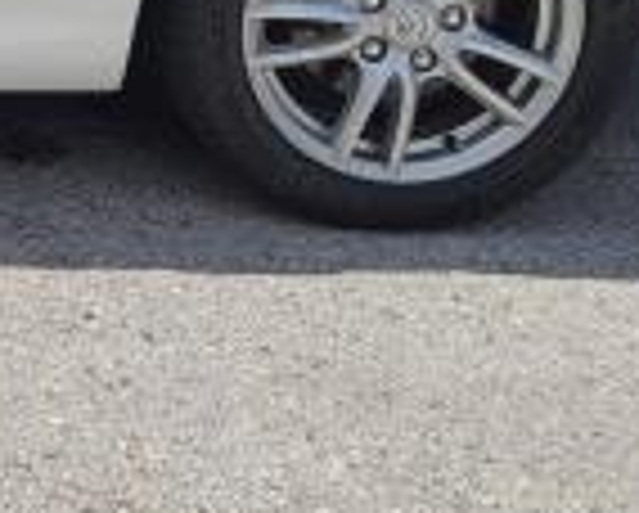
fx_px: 2159
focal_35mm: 114
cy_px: -356
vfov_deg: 12.6
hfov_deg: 15.0
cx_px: -450
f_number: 1.8
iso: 40
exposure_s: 1/4769
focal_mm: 5.4
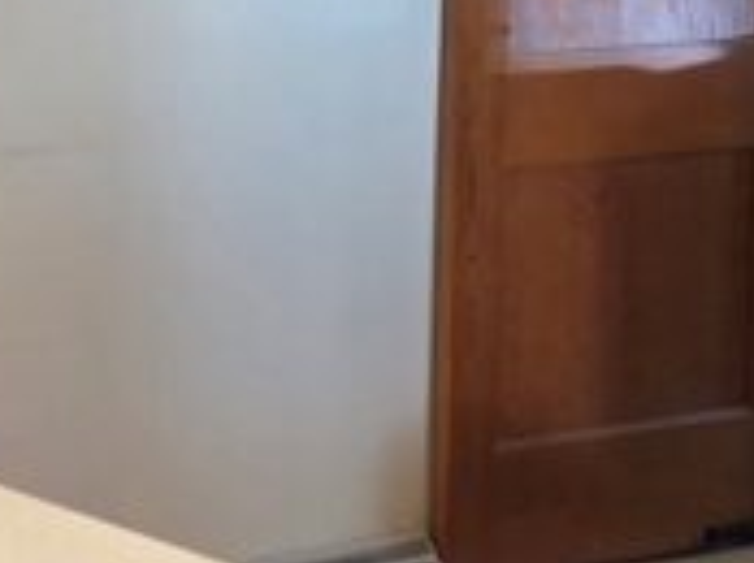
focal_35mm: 106
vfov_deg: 13.6
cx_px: -412
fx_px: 2306
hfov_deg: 16.7
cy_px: -74
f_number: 1.8
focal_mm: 5.4
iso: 320
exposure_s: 1/120
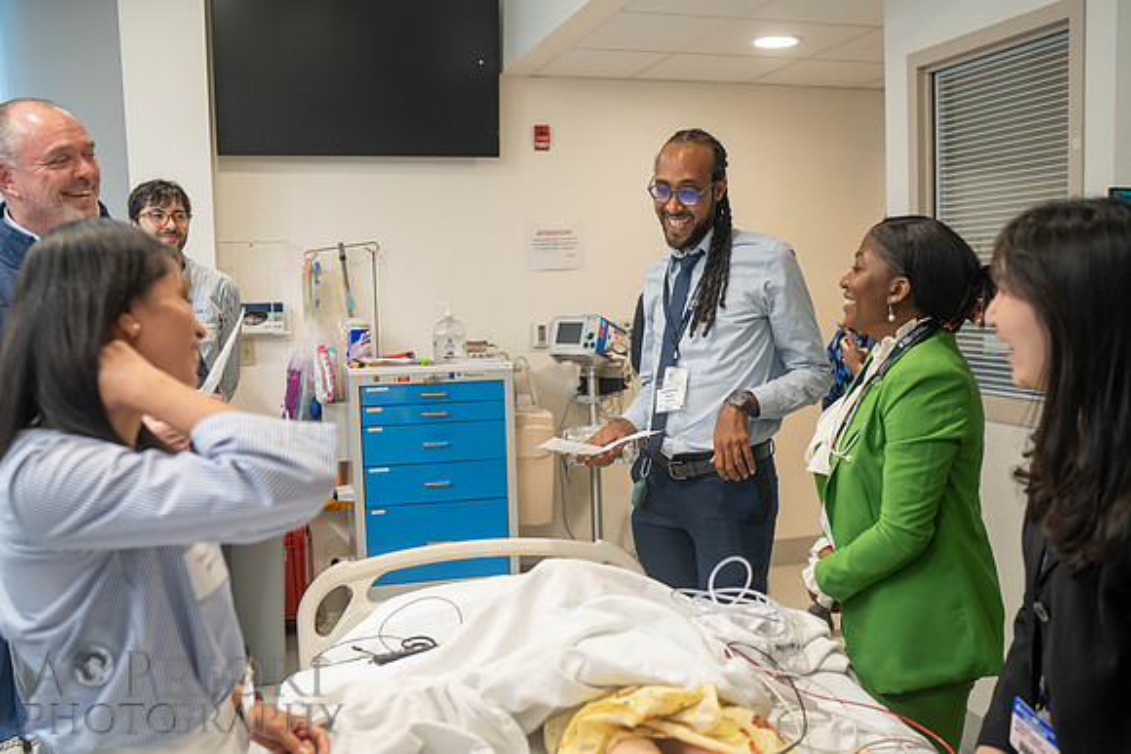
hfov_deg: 53.6
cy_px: 377
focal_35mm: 36
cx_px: 566
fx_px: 1119
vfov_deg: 37.3
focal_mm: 35
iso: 640
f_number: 2.8
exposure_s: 1/160
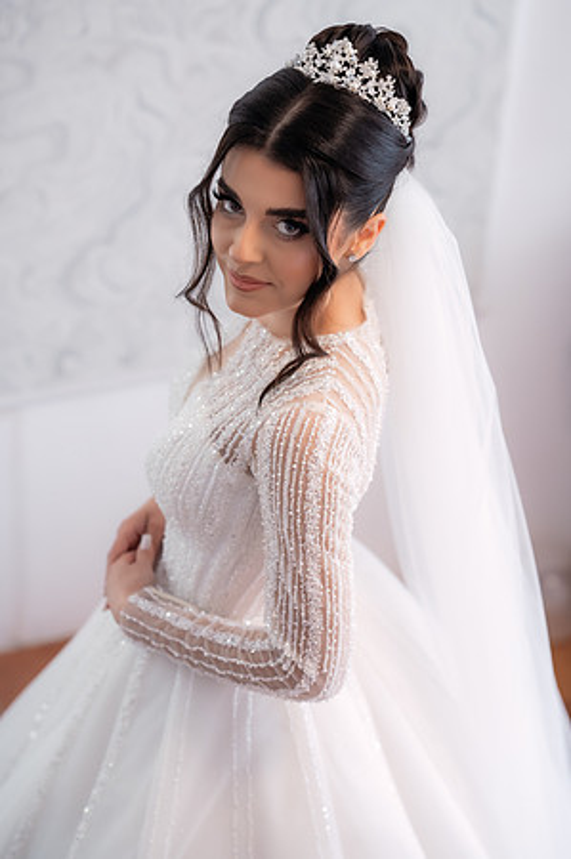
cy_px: 430
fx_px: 2027
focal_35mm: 85
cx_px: 286
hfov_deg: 16.0
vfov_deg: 23.9
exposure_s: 1/250
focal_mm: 85
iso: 2000
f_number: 2.8
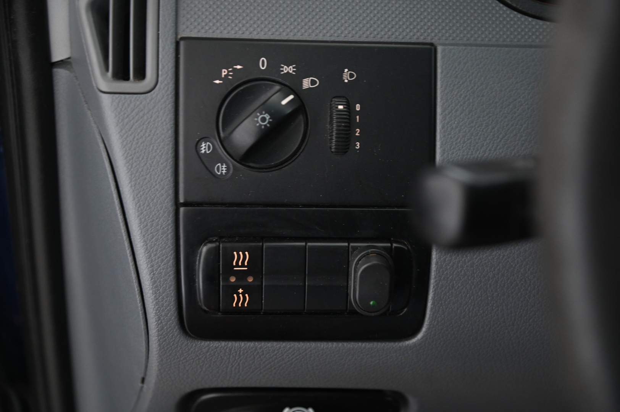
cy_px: 206
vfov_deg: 21.9
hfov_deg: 32.4
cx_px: 310
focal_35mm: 62
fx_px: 1067
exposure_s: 1/13
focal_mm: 62
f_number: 4
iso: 2000
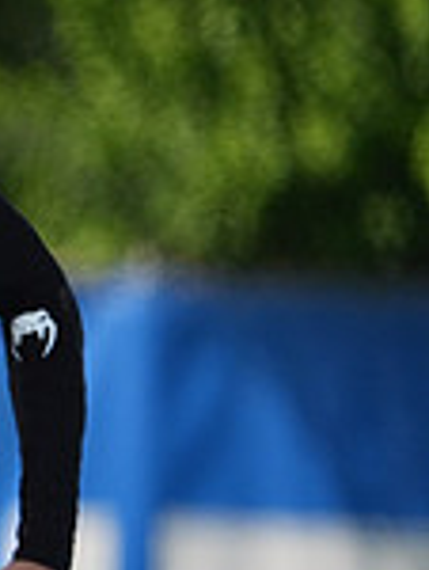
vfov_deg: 0.9
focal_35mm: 2184
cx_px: -668
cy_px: 245
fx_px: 35987
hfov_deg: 0.7
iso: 500
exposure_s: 1/1250
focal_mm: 588
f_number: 6.3
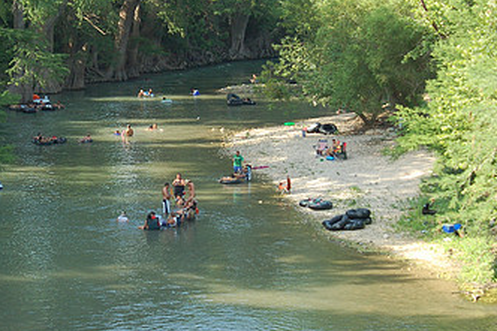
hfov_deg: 15.6
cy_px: 160
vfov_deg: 10.5
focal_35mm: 131
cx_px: 144
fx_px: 1808
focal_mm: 50
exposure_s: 1/200
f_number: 7.1
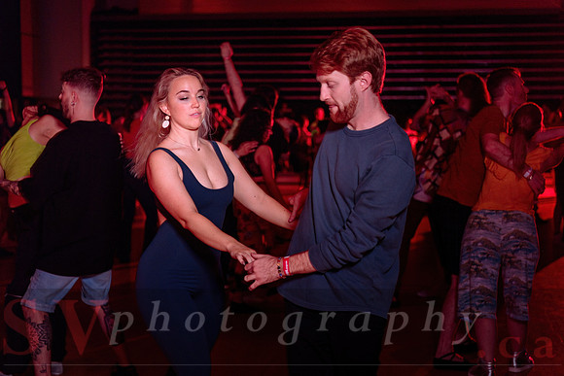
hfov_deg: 33.4
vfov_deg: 22.6
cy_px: 188
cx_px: 282
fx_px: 940
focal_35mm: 60
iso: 1000
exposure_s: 1/60
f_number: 2.8
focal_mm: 60
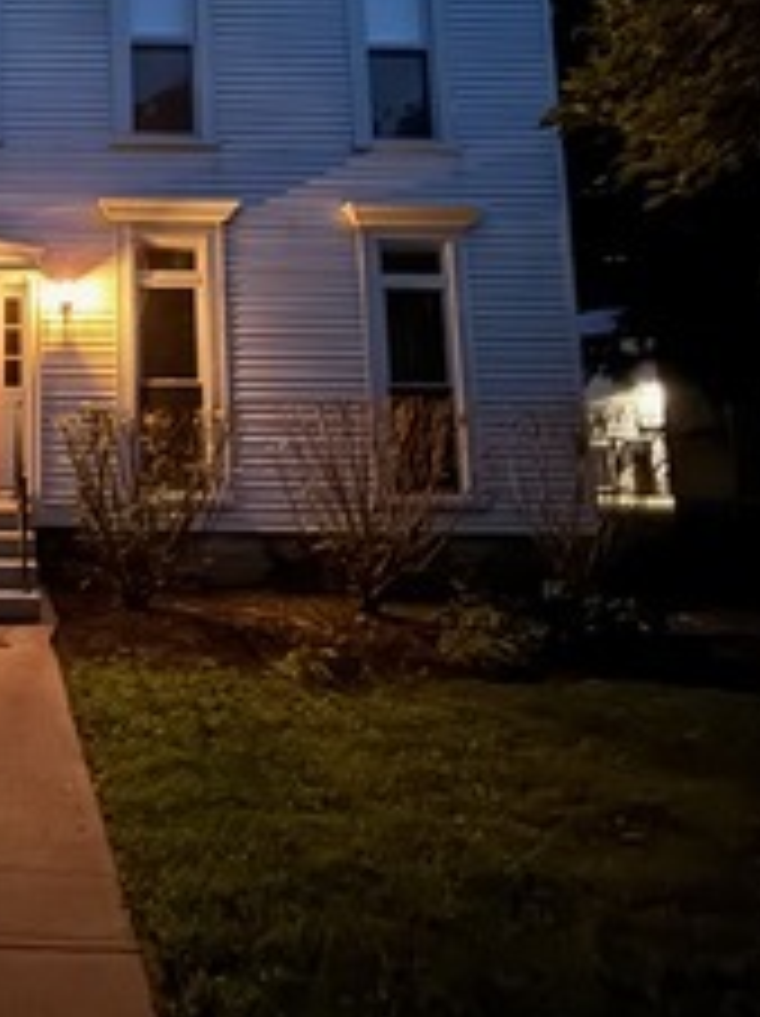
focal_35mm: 31
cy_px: 315
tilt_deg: +10.1
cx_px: -20
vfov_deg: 56.8
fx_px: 909
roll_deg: -0.6
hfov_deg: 39.4
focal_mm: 2.22
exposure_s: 1/12
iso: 2500
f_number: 2.2
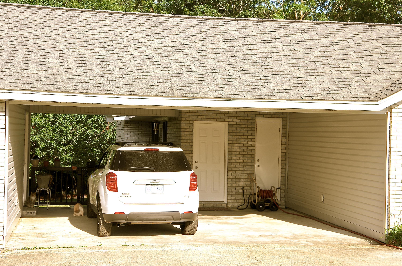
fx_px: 669
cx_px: 201
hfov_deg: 33.5
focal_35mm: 60
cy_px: 133
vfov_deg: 22.5
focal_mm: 40
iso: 100
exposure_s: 1/200
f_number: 8
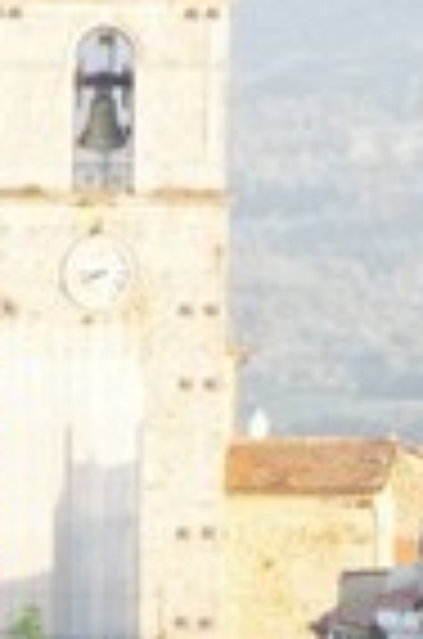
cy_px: 1458
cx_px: -274
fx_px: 18011
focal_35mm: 1017
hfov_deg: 1.3
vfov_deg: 2.0
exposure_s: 1/250
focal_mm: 128
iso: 2500
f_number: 8
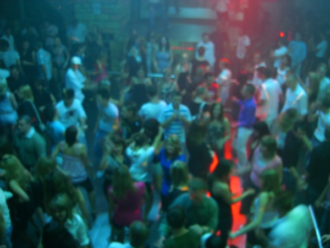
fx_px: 362
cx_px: 165
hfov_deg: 49.0
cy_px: 124
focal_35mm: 38
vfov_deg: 37.7
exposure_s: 1/8
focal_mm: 7.9
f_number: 2.8
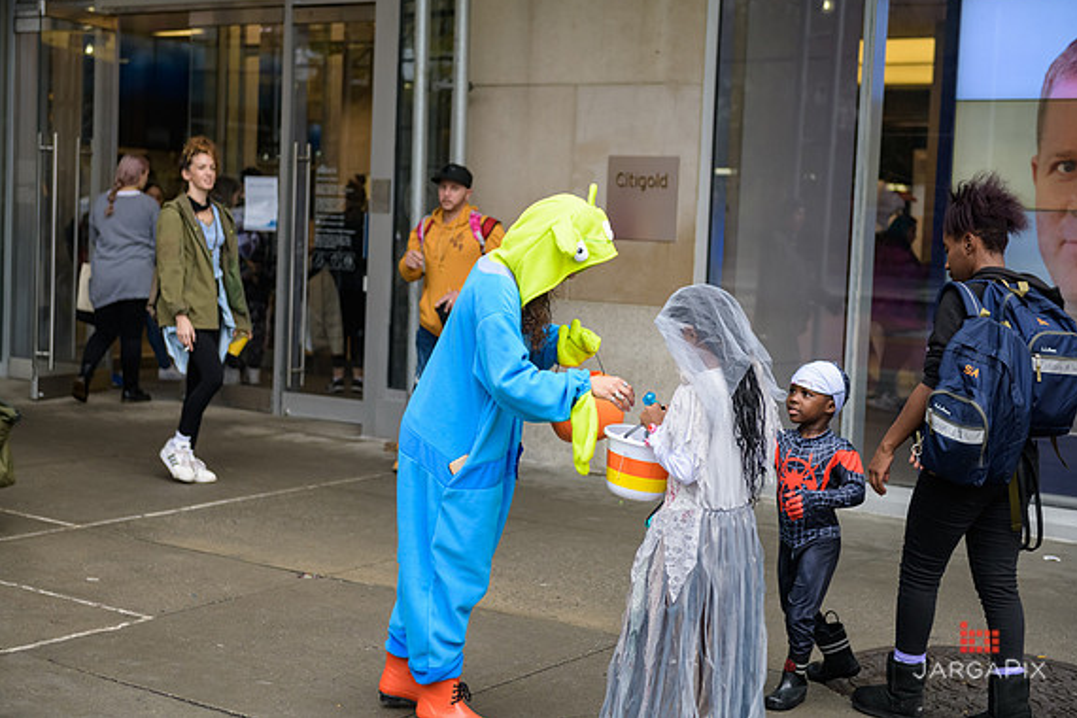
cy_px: 354
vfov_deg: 23.0
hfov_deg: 33.9
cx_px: 546
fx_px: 1765
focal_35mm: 59
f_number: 3.2
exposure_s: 1/400
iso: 800
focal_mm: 58
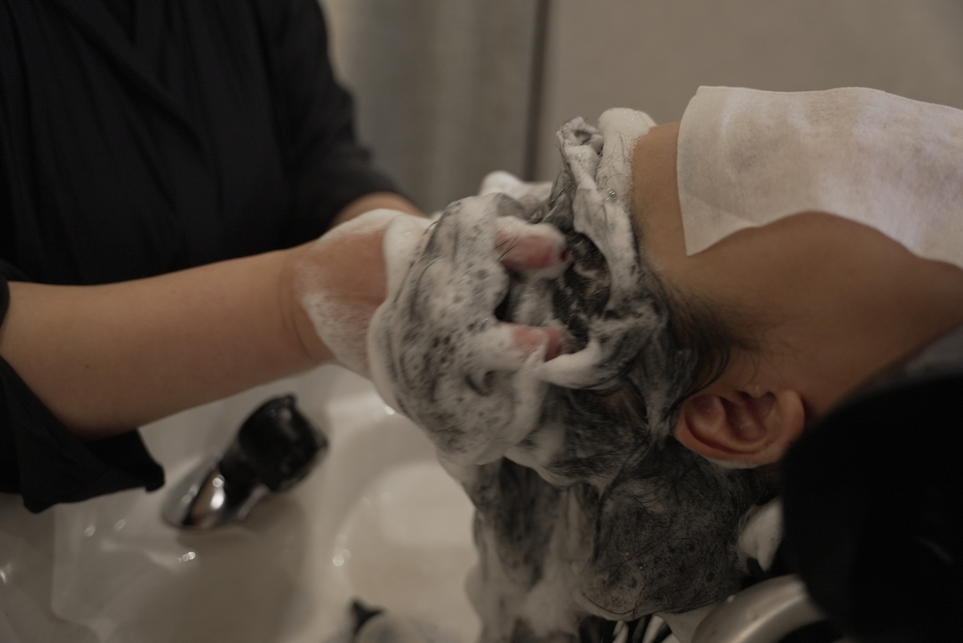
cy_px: 322
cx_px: 482
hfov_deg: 51.5
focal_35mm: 37
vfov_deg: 35.7
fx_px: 998
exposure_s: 1/100
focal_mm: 37.3
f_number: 2.8
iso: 1600
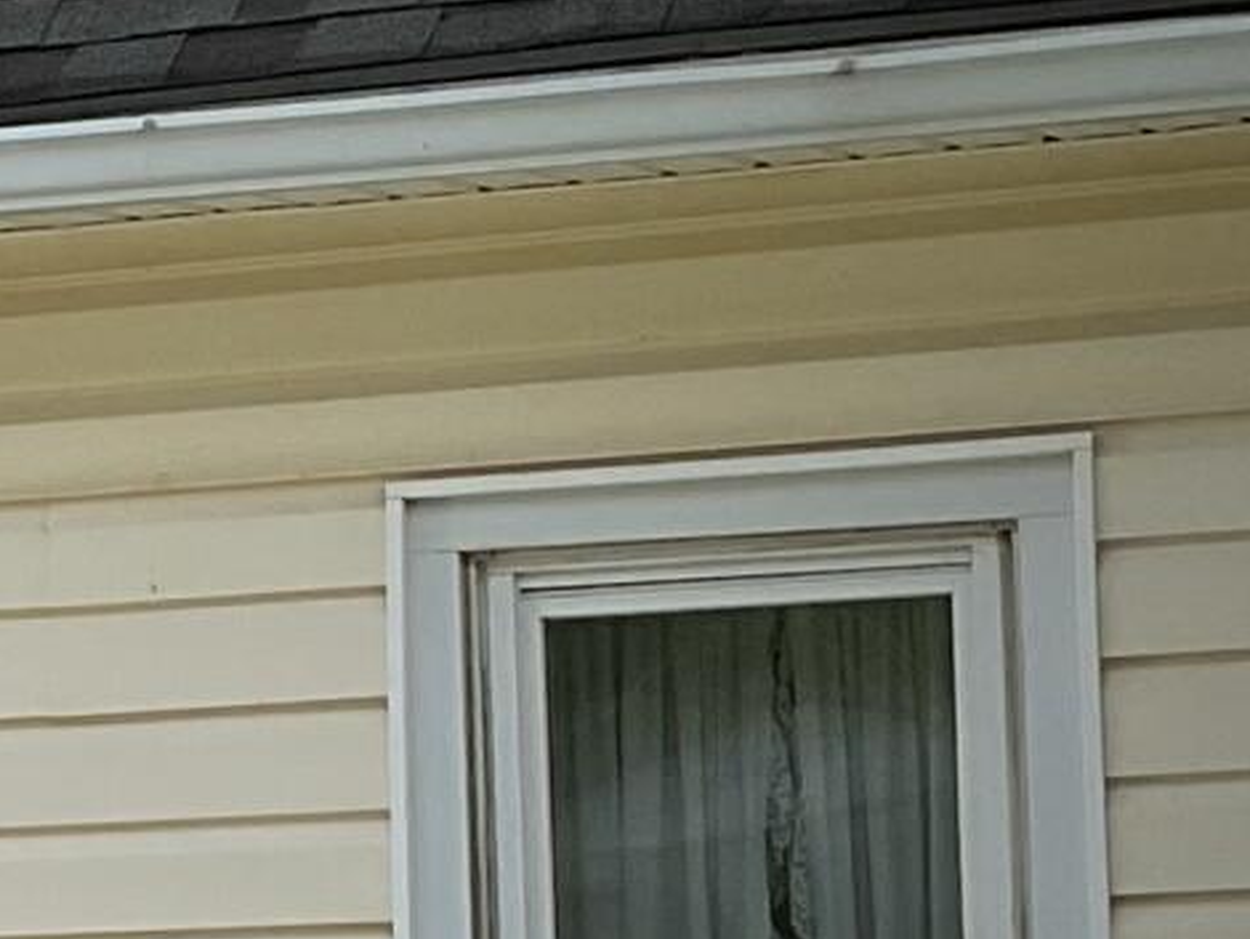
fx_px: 6684
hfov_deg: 10.1
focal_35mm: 185
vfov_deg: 8.0
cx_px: -928
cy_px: 854
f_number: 1.8
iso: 16
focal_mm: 3
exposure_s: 1/2058
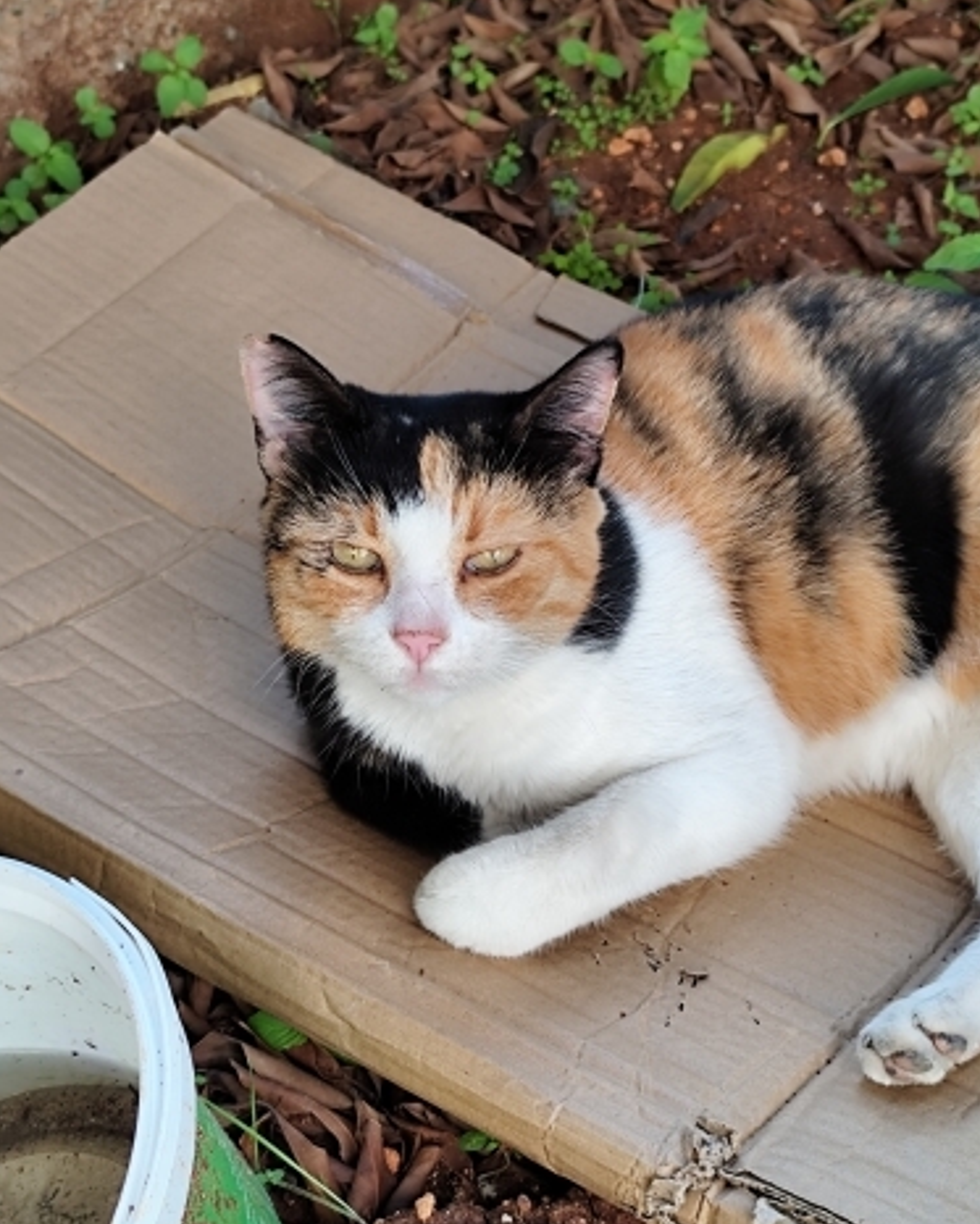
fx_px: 2392
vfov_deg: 28.7
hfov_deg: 23.2
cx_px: 490
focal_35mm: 66
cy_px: 617
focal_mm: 6.14
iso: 64
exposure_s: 1/100
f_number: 1.65
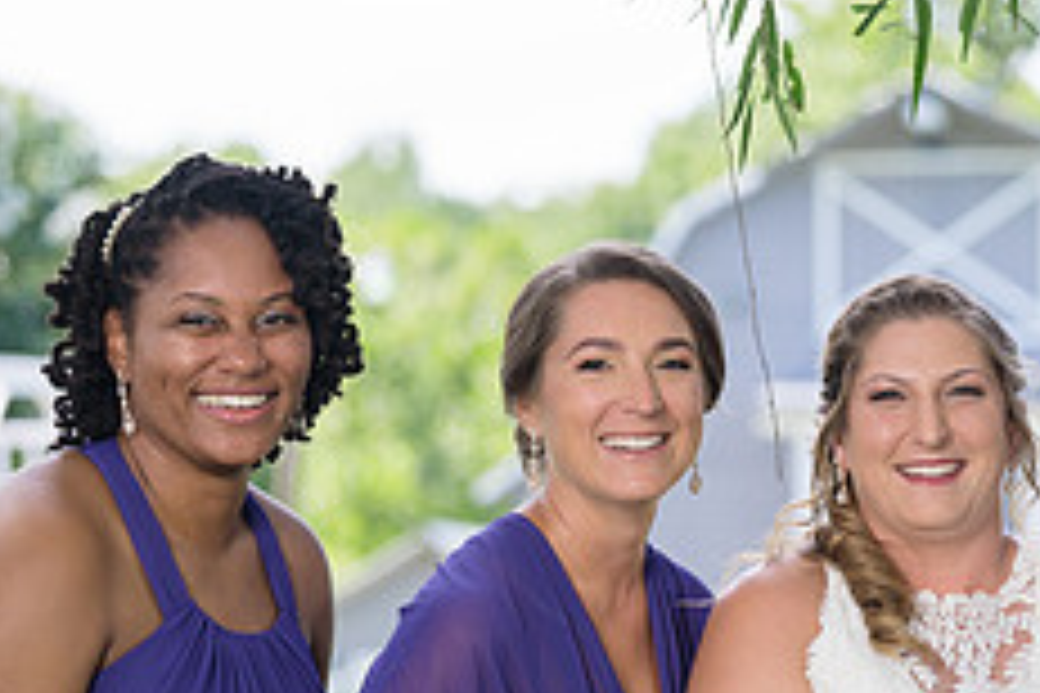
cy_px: 626
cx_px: 953
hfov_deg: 7.0
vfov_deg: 4.7
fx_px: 8493
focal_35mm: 294
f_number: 4
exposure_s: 1/200
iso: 100
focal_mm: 106
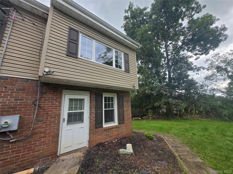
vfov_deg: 89.9
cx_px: 116
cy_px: 87
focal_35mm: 13
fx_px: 88
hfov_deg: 106.2
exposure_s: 1/169
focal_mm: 1.7
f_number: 2.2
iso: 25
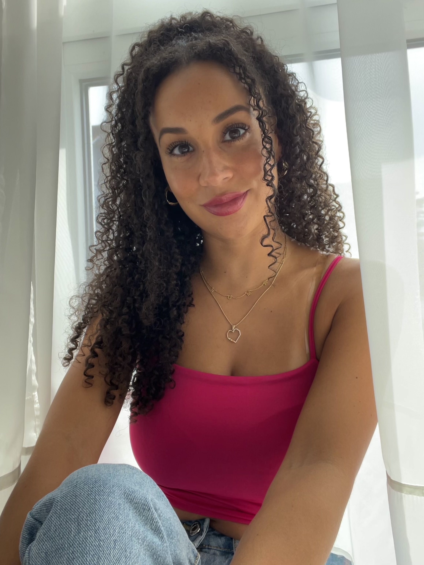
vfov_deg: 60.0
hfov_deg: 46.8
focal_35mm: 30
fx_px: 490
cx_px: 212
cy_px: 282
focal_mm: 2.71
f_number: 2.2
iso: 80
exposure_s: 1/121
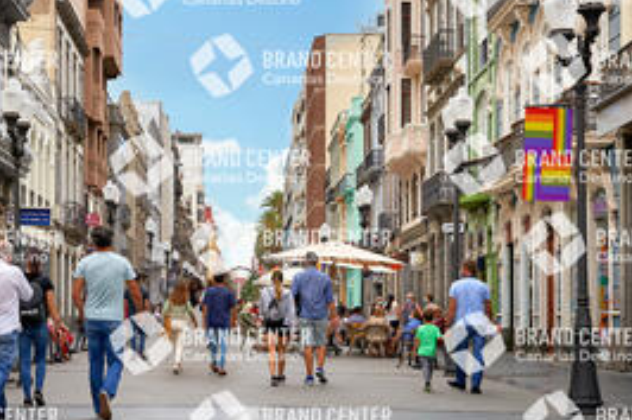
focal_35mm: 80
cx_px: 270
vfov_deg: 16.9
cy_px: 103
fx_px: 1404
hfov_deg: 25.4
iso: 160
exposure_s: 1/250
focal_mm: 50
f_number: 6.3
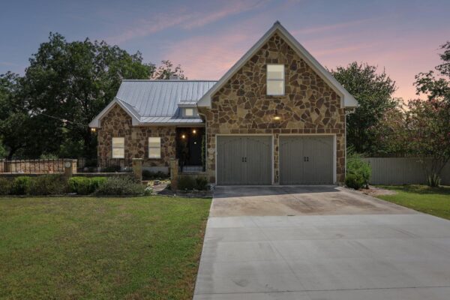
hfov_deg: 74.9
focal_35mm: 24
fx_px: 294
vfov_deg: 54.1
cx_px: 225
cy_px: 150
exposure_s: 1/500
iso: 100
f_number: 5.6
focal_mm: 23.5
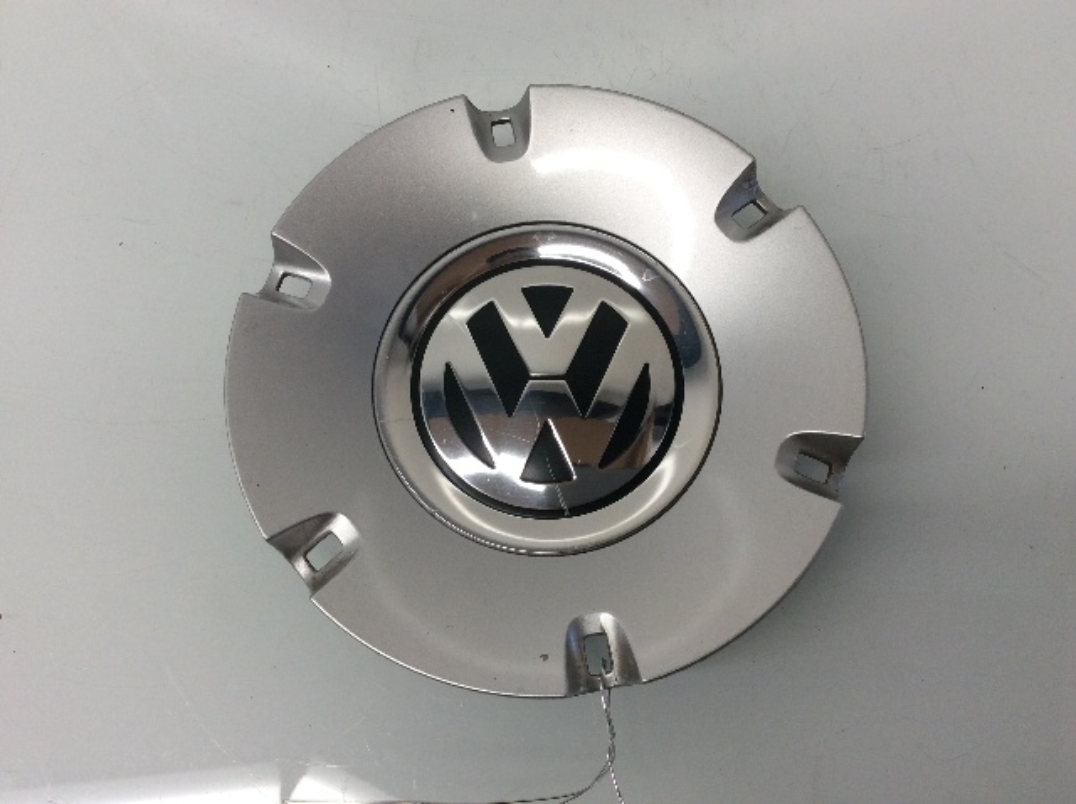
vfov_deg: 44.1
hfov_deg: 56.9
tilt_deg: -74.0
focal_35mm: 32
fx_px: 993
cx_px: 538
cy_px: 402
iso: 64
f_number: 2.4
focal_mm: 3.3
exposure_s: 1/120
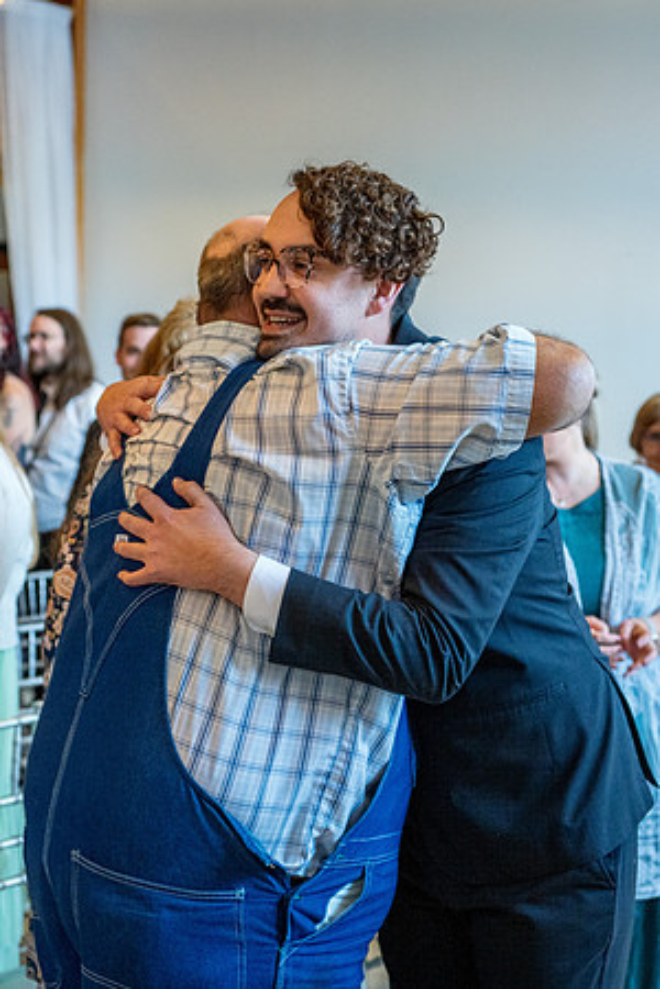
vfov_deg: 54.4
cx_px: 330
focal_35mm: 35
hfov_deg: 37.9
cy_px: 494
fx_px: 962
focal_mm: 35
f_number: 2.8
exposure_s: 1/200
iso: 2500
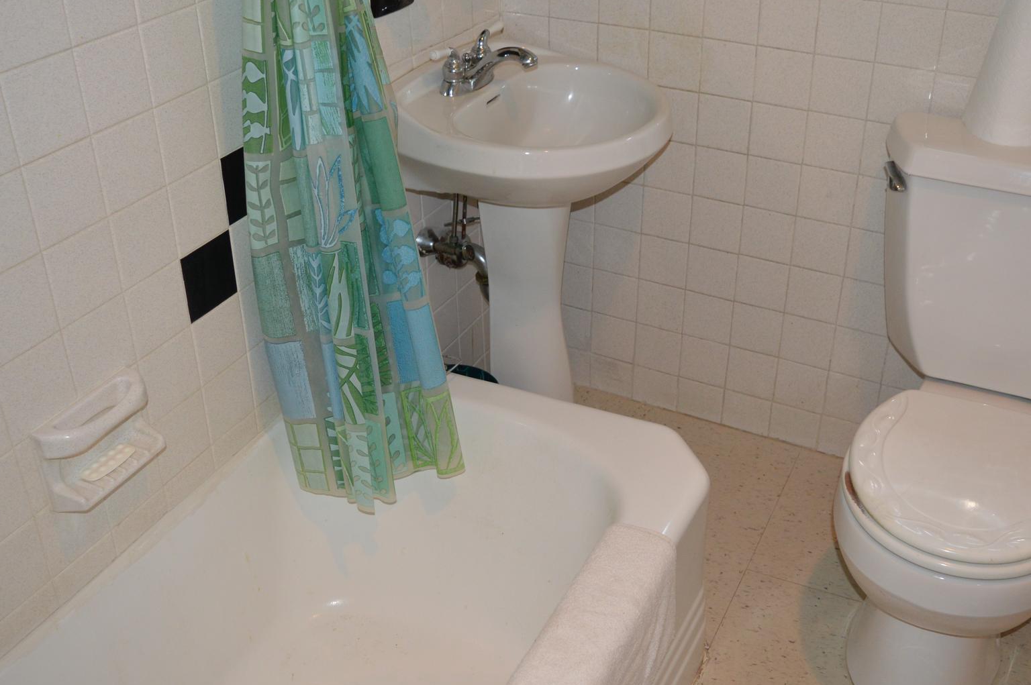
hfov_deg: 53.1
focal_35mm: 36
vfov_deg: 36.8
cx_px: 558
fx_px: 1030
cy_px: 333
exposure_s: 1/60
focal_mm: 18
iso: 640
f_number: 3.5
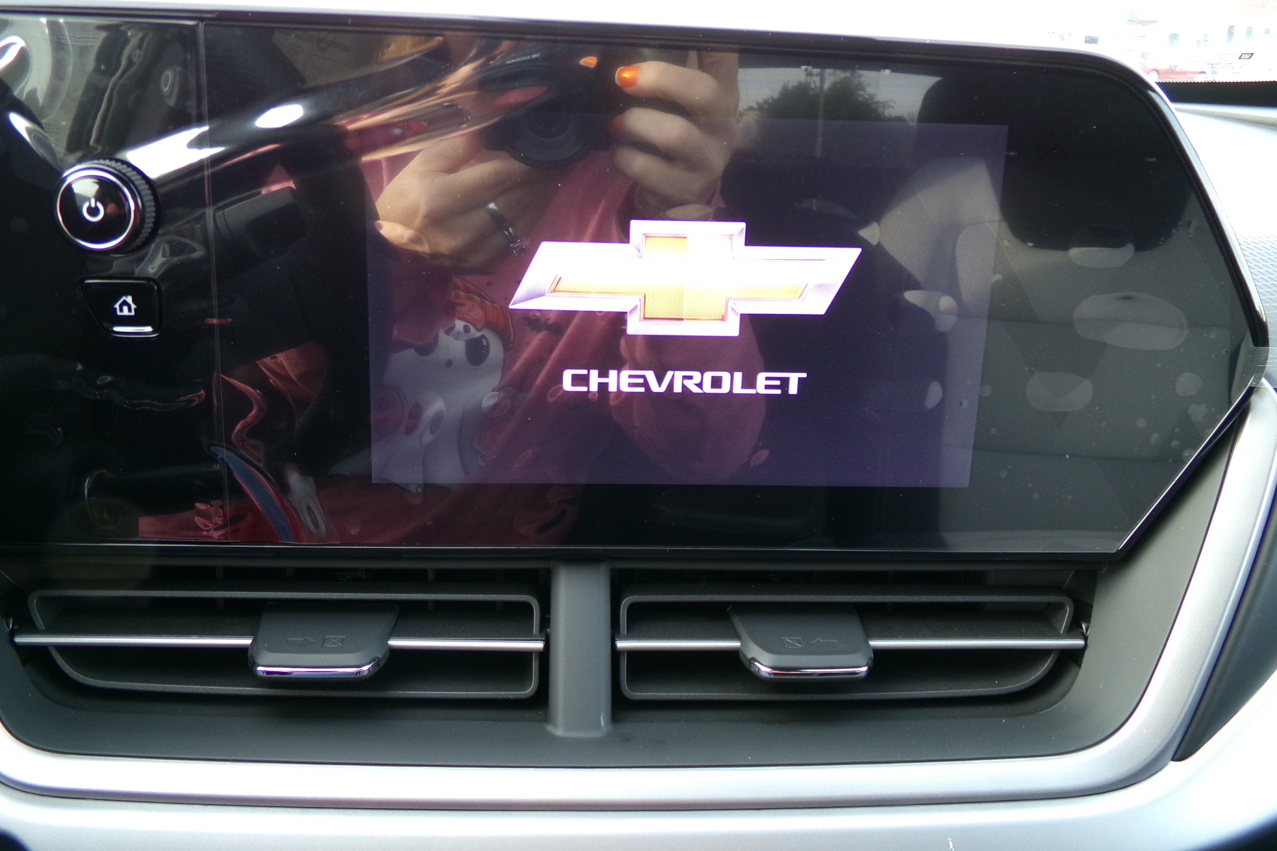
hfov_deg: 61.9
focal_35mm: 30
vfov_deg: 43.5
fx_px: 1064
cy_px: 366
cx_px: 641
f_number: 3.8
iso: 200
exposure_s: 1/30
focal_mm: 5
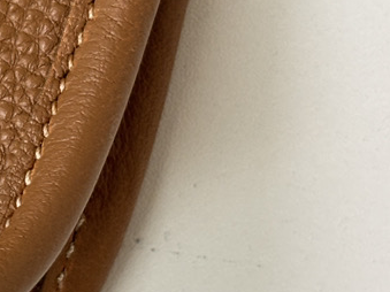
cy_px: 145
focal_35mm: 184
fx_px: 2072
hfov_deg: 10.2
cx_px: -280
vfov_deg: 8.1
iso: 125
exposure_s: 1/60
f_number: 1.6
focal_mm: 5.96
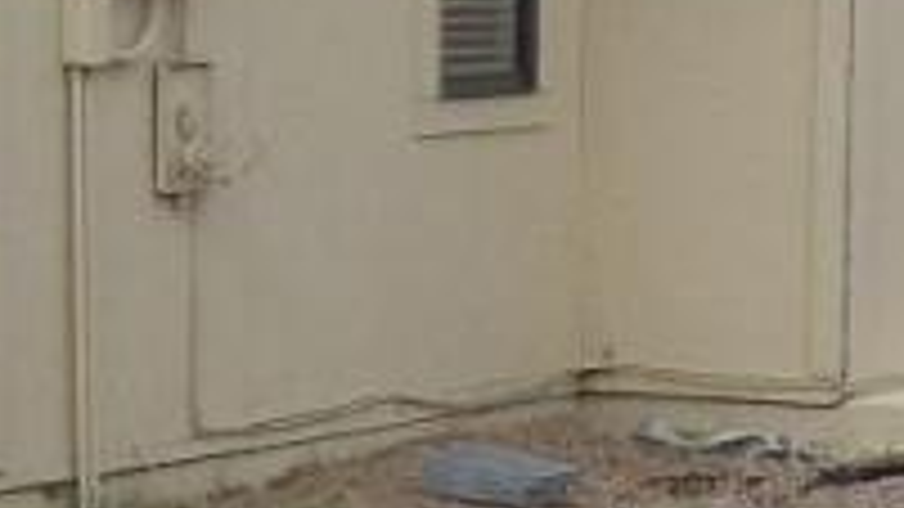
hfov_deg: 10.6
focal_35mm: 200
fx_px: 4793
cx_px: 1142
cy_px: 225
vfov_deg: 6.1
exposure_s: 1/403
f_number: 4.8
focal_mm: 6
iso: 80
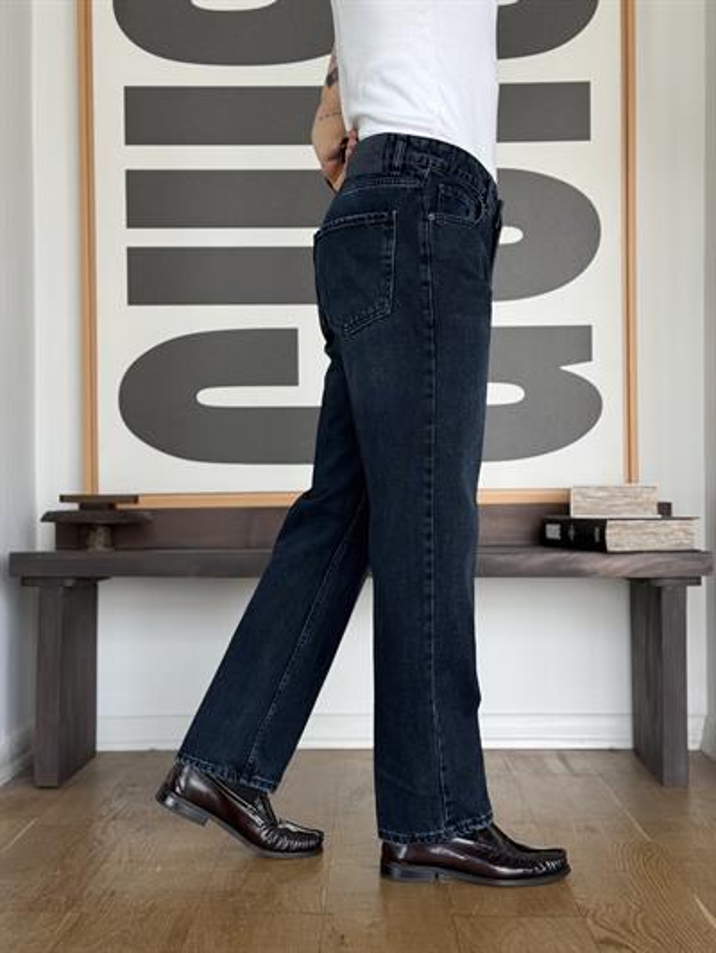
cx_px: 358
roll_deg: +0.2
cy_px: 476
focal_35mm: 48
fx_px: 1323
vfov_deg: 39.6
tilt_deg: +0.8
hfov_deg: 30.3
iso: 125
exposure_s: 1/242
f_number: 1.78
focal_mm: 6.76
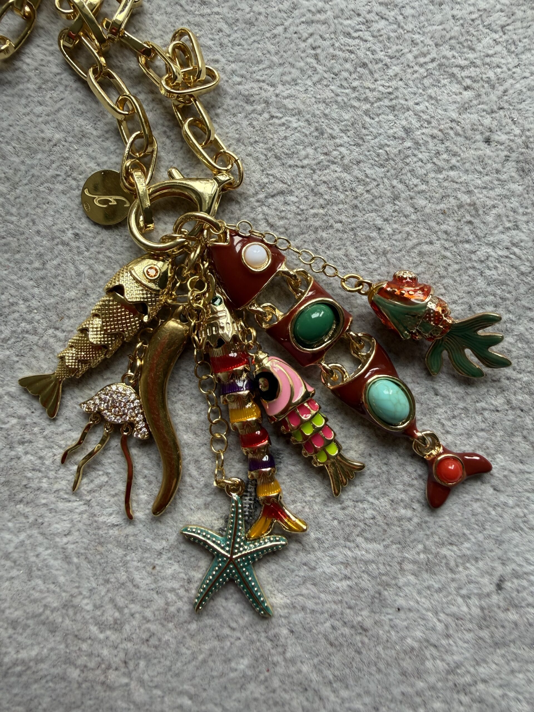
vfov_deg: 71.6
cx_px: 267
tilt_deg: -83.6
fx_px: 494
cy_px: 356
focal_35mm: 24
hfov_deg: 56.8
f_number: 2.2
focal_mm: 2.22
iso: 50
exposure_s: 1/117
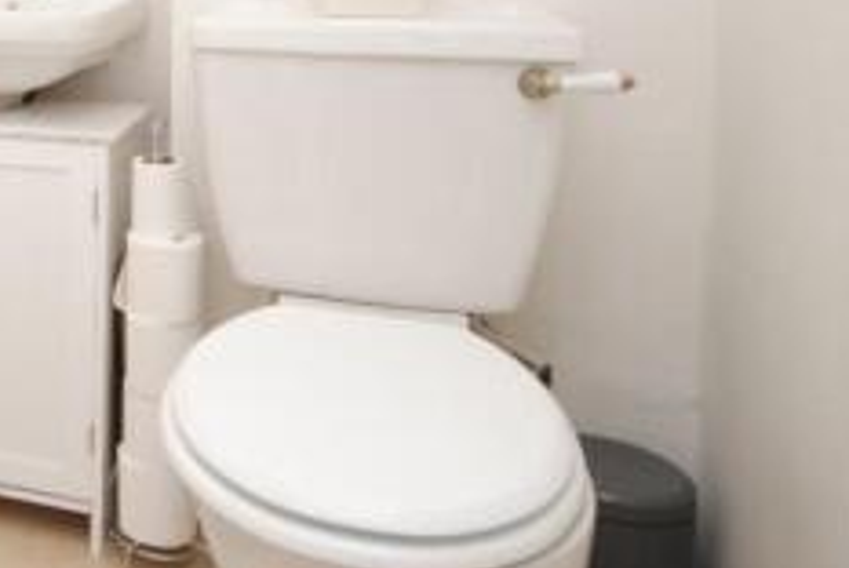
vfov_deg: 29.7
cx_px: -100
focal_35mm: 42
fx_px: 992
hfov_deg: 38.0
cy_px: -9
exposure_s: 1/60
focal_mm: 10
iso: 200
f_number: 4
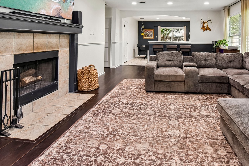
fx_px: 152
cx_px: 158
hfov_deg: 77.0
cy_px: 37
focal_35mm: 22
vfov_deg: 54.0
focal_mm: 14
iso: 800
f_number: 8
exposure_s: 1/15
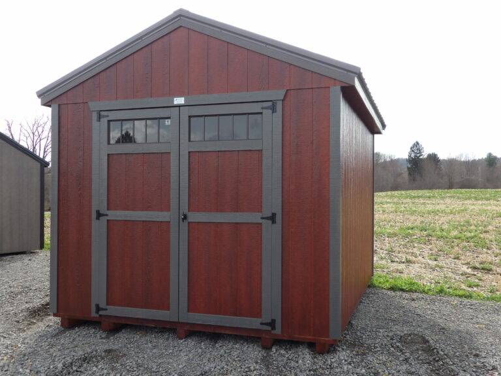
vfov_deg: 42.9
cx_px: 250
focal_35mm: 33
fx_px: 478
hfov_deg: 55.4
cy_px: 188
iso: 100
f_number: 3.6
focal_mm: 5.9
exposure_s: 1/291
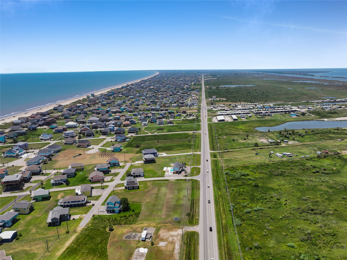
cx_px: 174
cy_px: 130
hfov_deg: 71.6
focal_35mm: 24
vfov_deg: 56.8
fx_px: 240
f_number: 2.8
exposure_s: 1/1600
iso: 110
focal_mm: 12.29
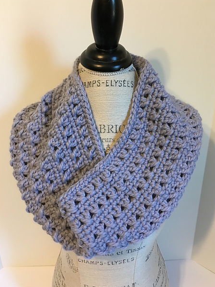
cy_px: 140
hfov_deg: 45.4
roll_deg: +0.7
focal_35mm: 31
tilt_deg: -25.8
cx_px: 112
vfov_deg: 58.4
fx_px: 257
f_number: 2.2
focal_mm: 4.15
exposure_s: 1/24
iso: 200
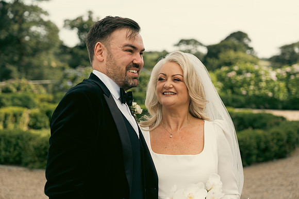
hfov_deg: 28.8
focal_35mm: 70
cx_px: 150
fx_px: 581
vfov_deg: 19.5
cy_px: 100
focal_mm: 70
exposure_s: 1/640
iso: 125
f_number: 3.5
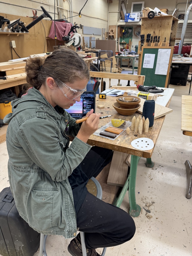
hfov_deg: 56.8
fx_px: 177
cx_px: 96
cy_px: 128
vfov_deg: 71.6
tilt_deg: -25.7
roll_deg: -1.7
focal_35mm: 24
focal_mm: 6.76
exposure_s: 1/120
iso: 160
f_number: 1.78
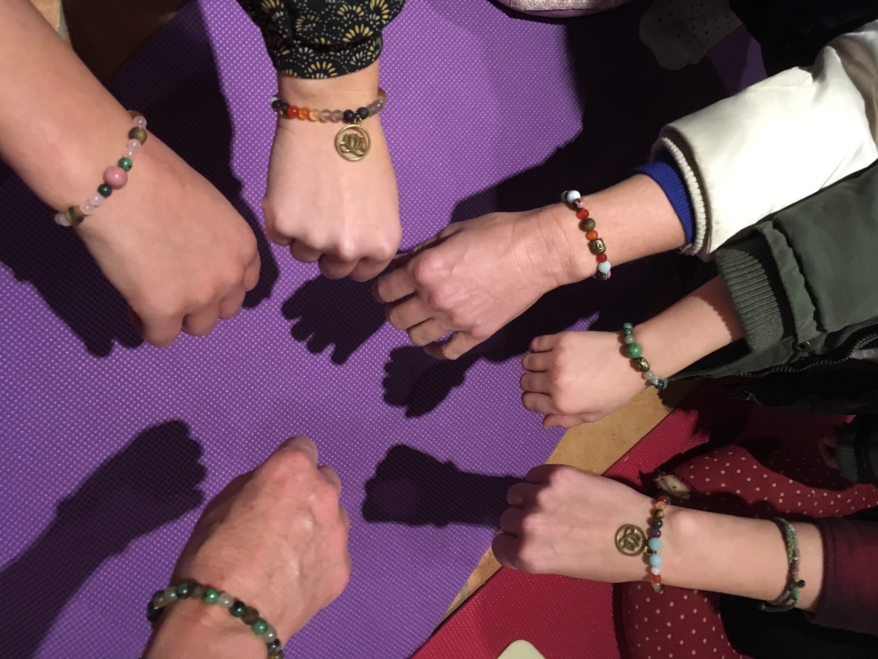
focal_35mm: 29
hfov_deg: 61.7
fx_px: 736
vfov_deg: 48.2
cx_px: 439
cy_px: 330
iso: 250
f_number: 2.2
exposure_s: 1/17
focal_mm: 4.15
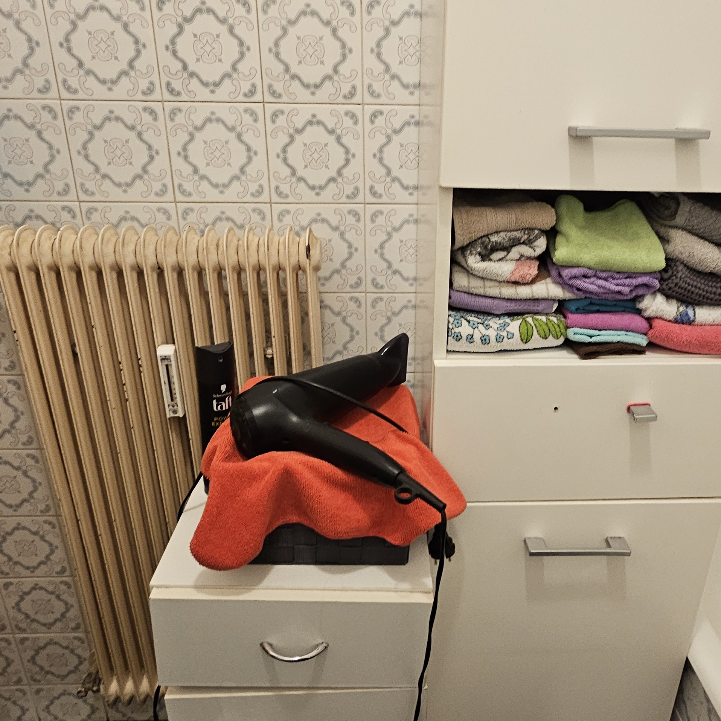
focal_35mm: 24
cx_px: 421
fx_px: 566
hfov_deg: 64.6
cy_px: 336
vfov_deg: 65.0
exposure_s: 1/30
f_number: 2.2
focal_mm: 2.2
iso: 320
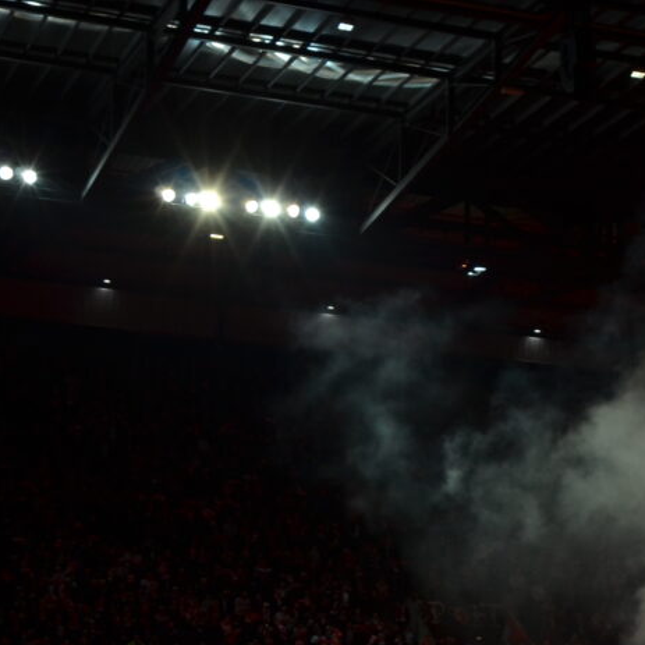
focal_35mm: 123
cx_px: 864
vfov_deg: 14.1
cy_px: 571
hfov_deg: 13.6
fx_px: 2593
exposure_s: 1/200
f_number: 7.1
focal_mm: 28
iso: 200
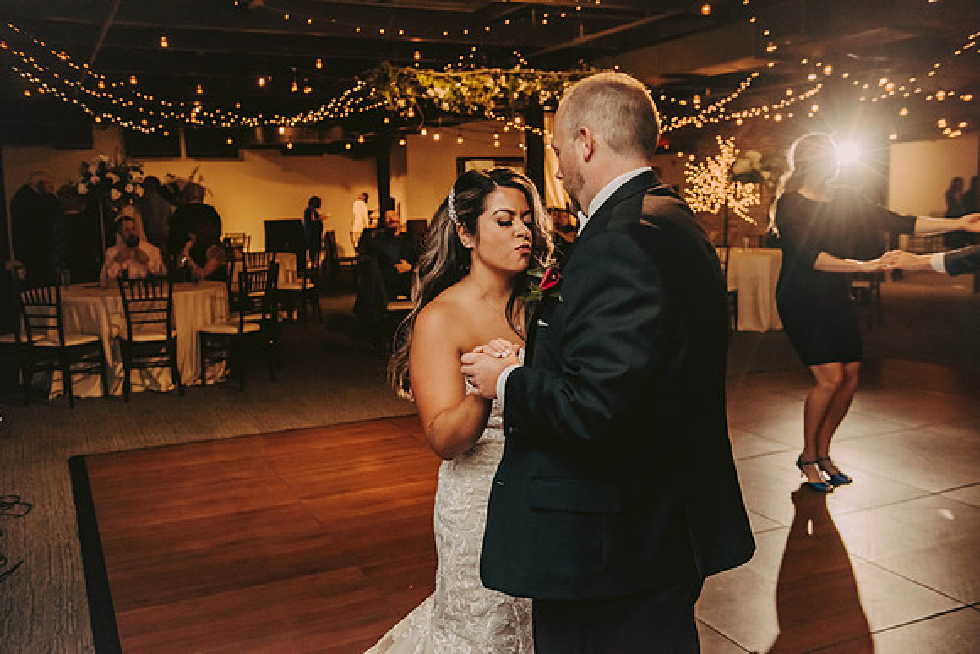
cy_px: 327
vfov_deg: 37.9
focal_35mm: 35
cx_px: 490
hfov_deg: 54.4
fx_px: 953
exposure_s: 1/200
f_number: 3.5
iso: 2000
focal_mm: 35
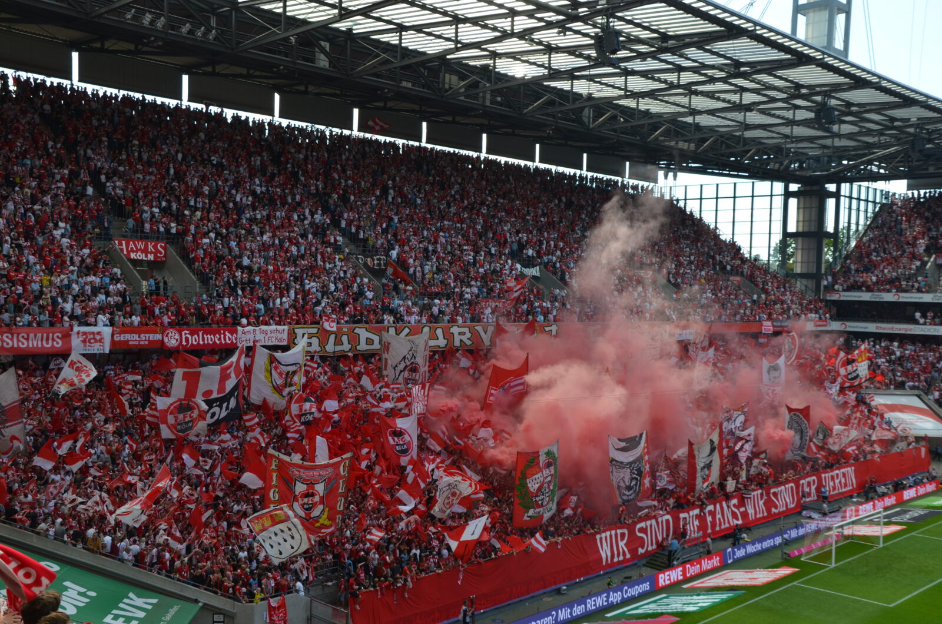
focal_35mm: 38
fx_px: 979
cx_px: 471
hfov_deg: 51.4
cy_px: 312
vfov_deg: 35.3
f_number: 8
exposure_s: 1/250
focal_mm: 25
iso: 200
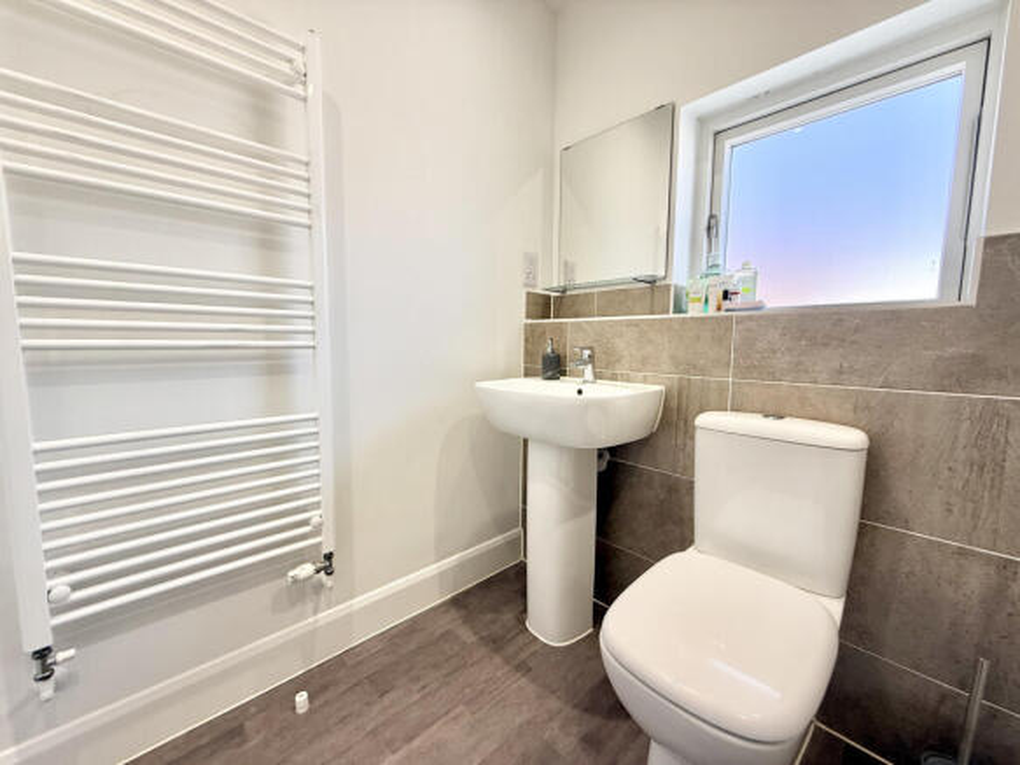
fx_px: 412
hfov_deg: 102.1
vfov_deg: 85.7
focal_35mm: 14
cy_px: 382
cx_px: 510
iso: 100
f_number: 2.2
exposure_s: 1/99
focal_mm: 2.22
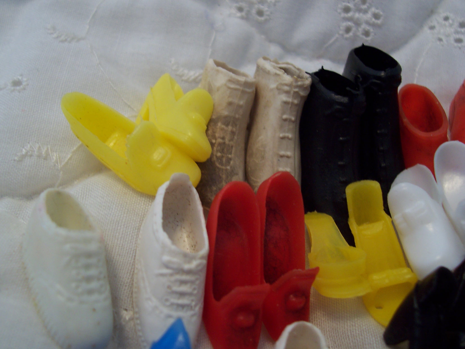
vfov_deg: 38.7
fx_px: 497
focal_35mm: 37
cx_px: 232
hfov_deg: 50.1
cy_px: 174
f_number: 2.8
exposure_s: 1/30
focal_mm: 5.6
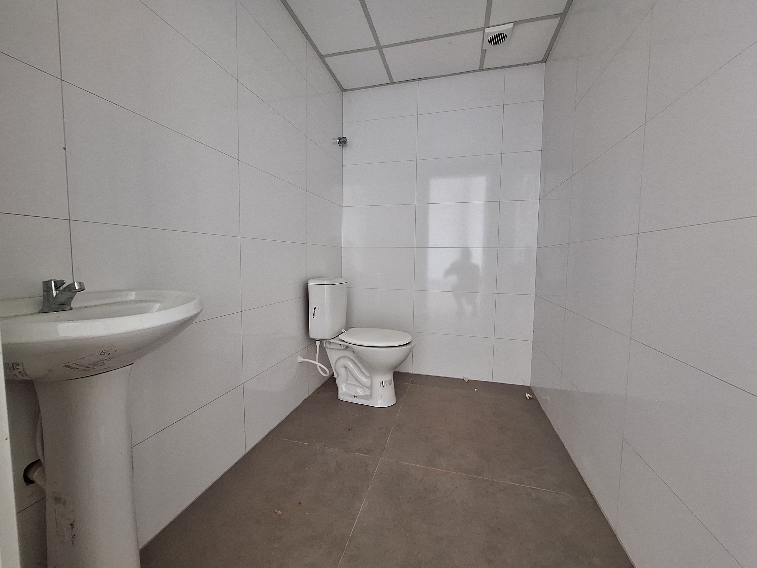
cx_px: 378
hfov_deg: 106.2
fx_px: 284
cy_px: 284
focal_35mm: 13
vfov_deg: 89.9
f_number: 2.2
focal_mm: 1.74
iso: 200
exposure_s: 1/24
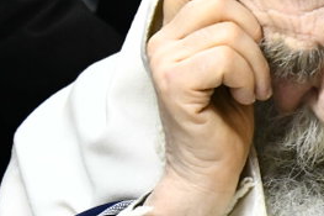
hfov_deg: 8.0
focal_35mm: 256
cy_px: 209
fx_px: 2302
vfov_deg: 5.4
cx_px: 328
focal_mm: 48
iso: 3200
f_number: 5.6
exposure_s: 1/200
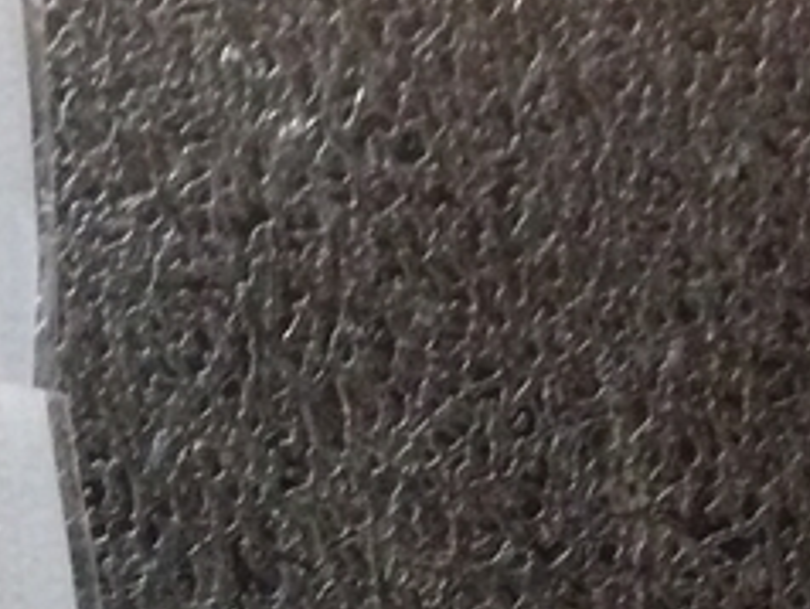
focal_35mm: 146
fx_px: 3420
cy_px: 1232
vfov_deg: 9.5
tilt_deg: -80.1
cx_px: -926
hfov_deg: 11.8
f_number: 2.2
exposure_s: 1/30
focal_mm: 4.15
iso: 200
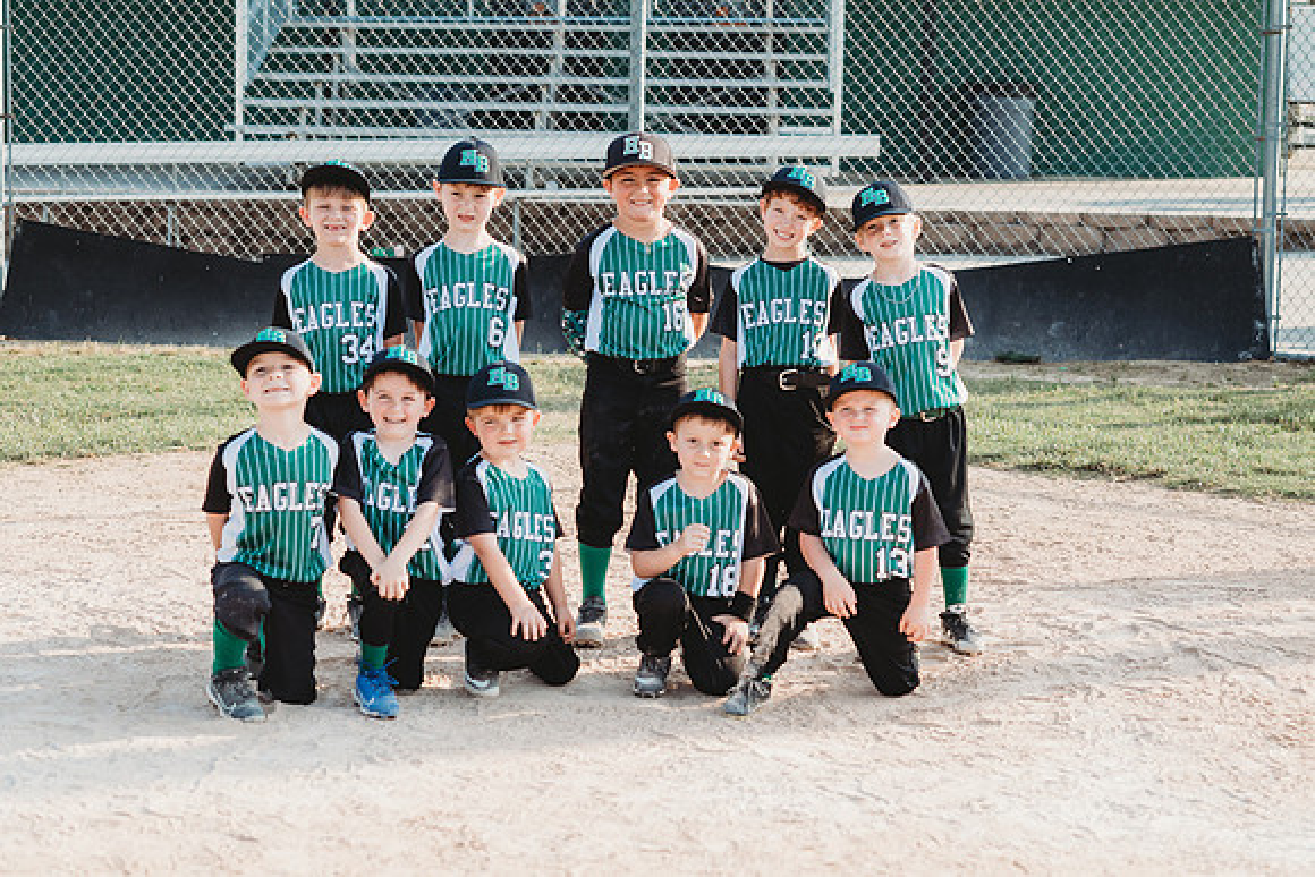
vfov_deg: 16.1
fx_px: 3105
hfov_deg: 23.9
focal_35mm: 85
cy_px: 438
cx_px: 658
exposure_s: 1/1000
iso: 320
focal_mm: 85
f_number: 4.5
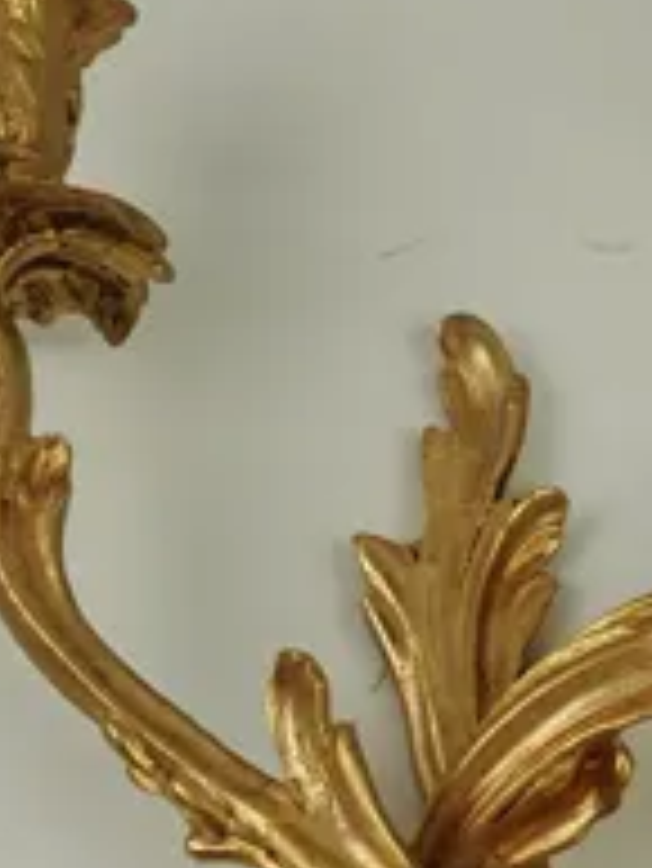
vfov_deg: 30.3
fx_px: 1480
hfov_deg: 24.6
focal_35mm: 59
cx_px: 463
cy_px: 877
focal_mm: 3.33
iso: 125
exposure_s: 1/200
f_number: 2.8
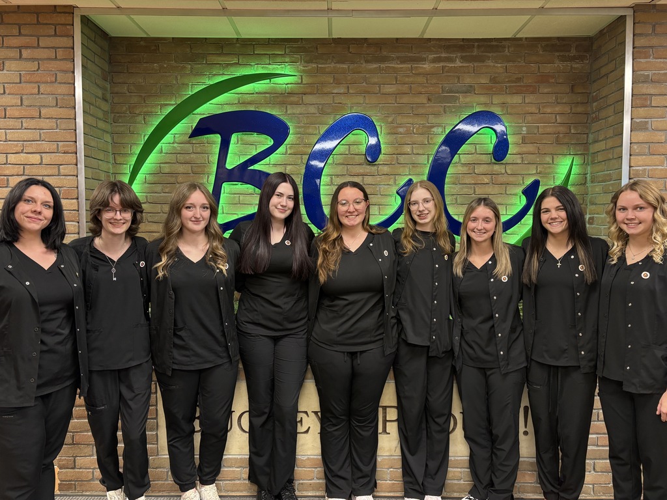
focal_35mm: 26
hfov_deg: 67.3
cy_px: 250
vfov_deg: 53.1
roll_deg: +0.4
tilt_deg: -3.1
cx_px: 334
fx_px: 501
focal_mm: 5.96
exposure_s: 1/60
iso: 160
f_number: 1.6
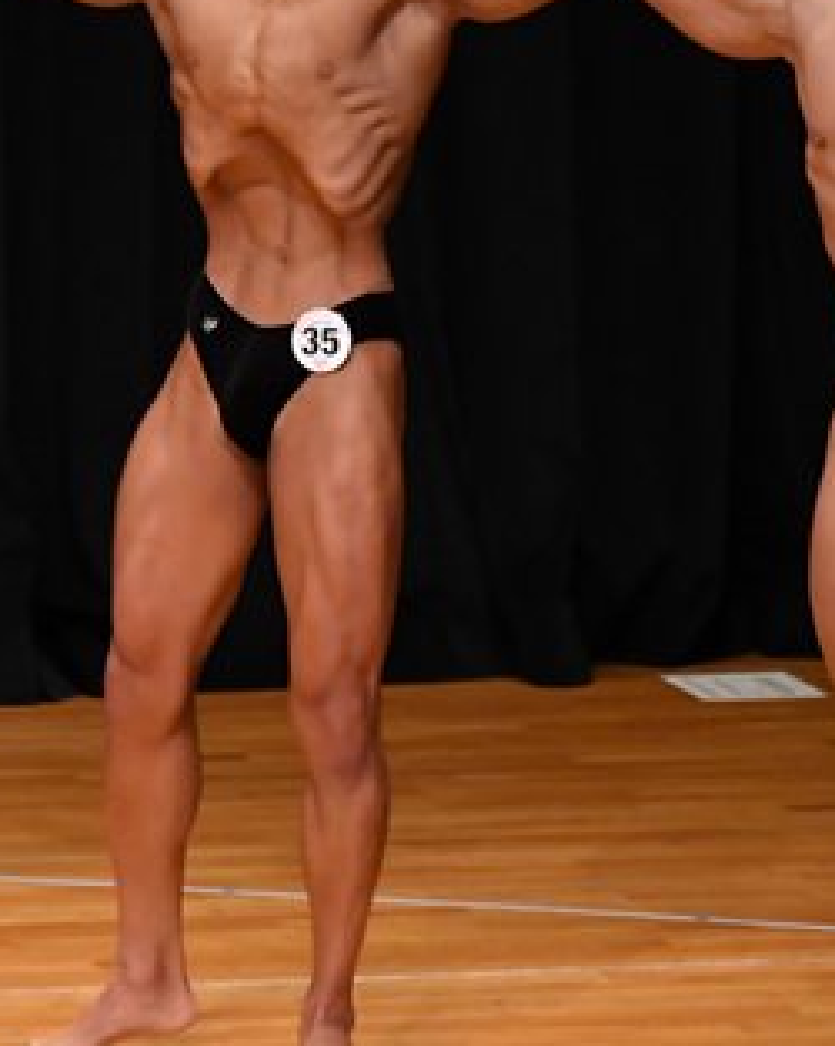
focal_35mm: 627
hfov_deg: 2.5
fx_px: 19388
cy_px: 438
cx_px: 513
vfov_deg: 3.1
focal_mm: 180
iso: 4000
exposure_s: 1/400
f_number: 5.6
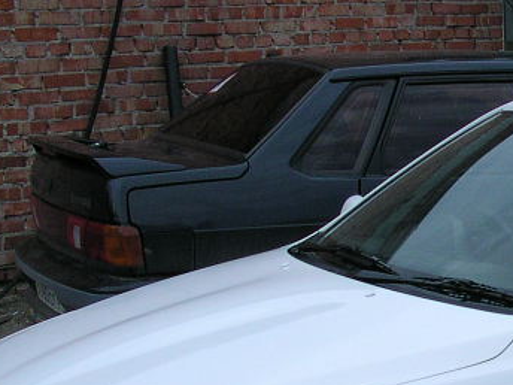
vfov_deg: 13.3
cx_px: 647
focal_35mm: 110
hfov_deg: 16.9
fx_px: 1630
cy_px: 370
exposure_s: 1/573
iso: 100
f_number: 4.5
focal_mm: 5.6
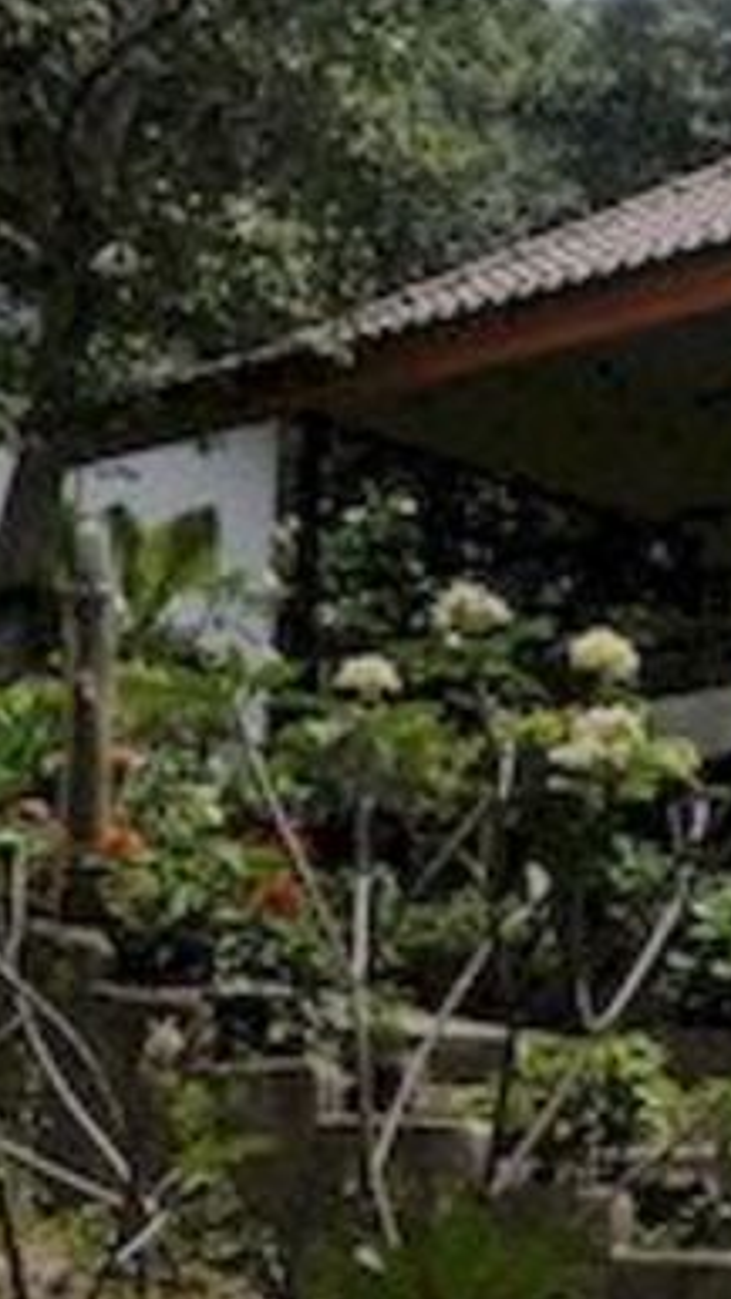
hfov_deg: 13.9
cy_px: 549
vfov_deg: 25.9
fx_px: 2827
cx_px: 1071
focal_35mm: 82
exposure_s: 1/1000
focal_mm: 28
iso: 3200
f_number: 13
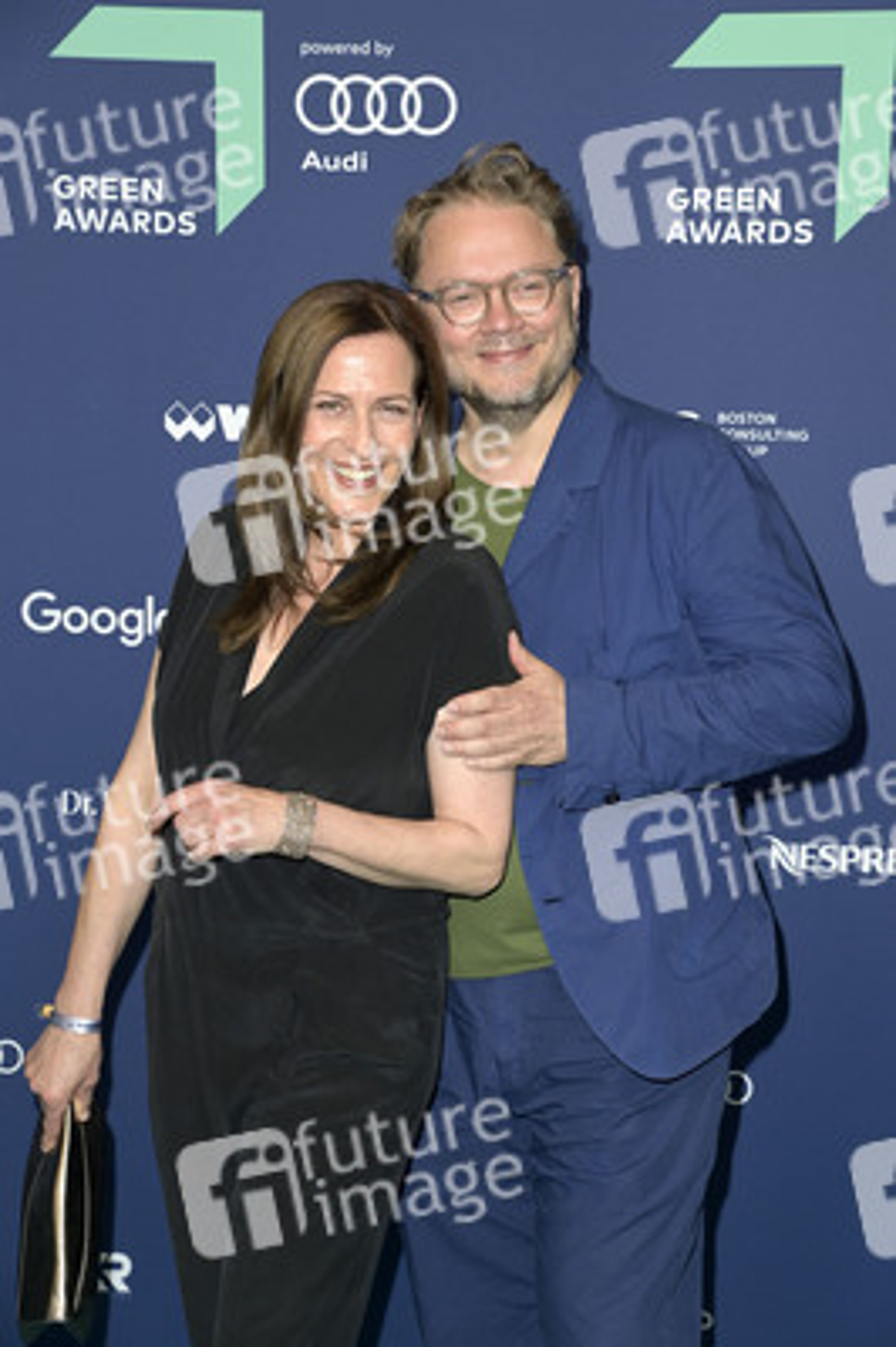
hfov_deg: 19.4
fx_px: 2618
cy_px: 674
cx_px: 448
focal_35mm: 70
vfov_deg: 28.9
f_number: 6.3
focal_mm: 70
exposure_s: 1/250
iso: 800
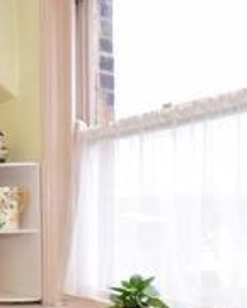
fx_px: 466
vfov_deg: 36.1
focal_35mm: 51
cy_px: 215
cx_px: 51
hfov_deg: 29.1
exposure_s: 1/80
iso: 400
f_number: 5.6
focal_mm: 10
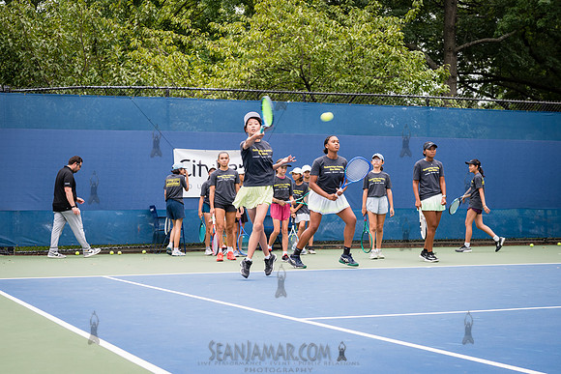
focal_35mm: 68
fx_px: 1059
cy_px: 231
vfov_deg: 20.0
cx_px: 265
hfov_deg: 29.7
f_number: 4.5
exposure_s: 1/500
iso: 400
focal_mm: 55
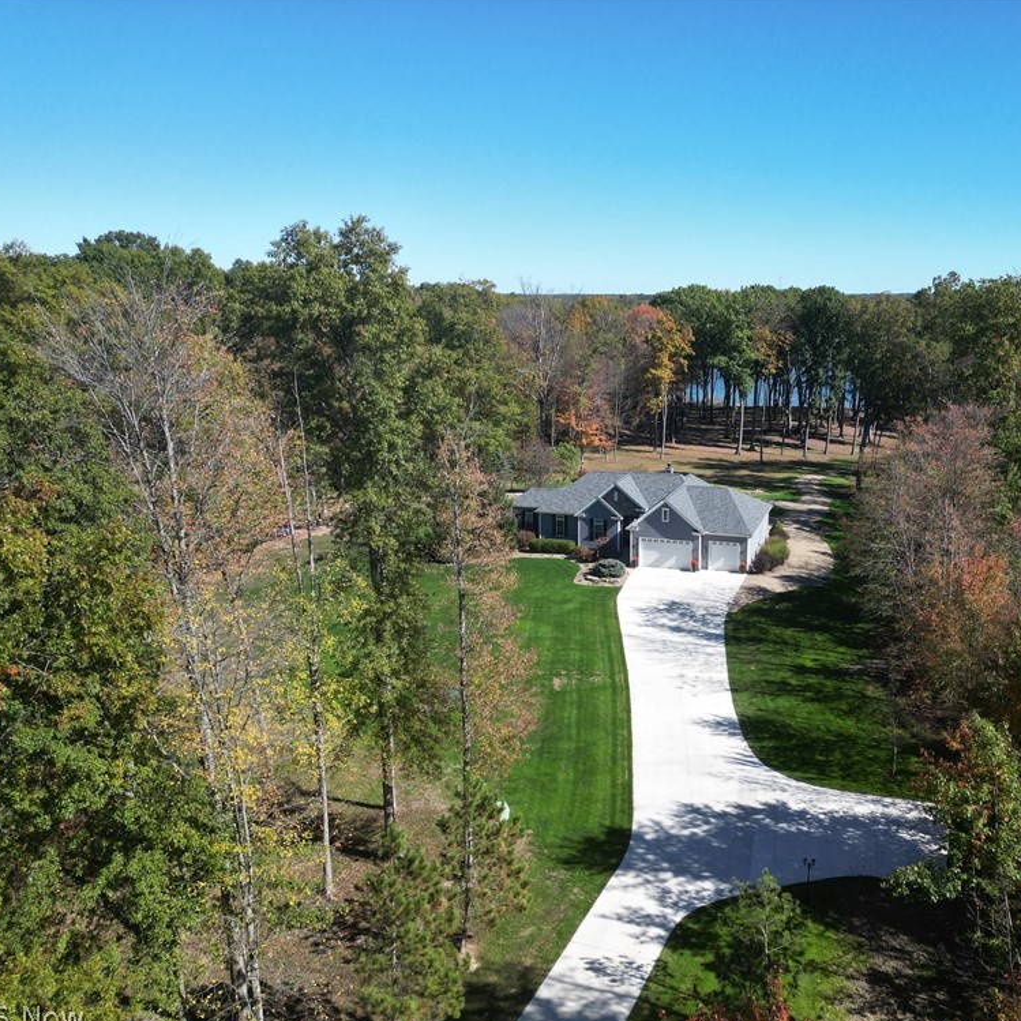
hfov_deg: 55.0
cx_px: 641
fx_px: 968
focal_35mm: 29
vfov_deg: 55.6
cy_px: 517
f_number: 1.7
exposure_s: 1/2000
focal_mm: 6.72
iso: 110
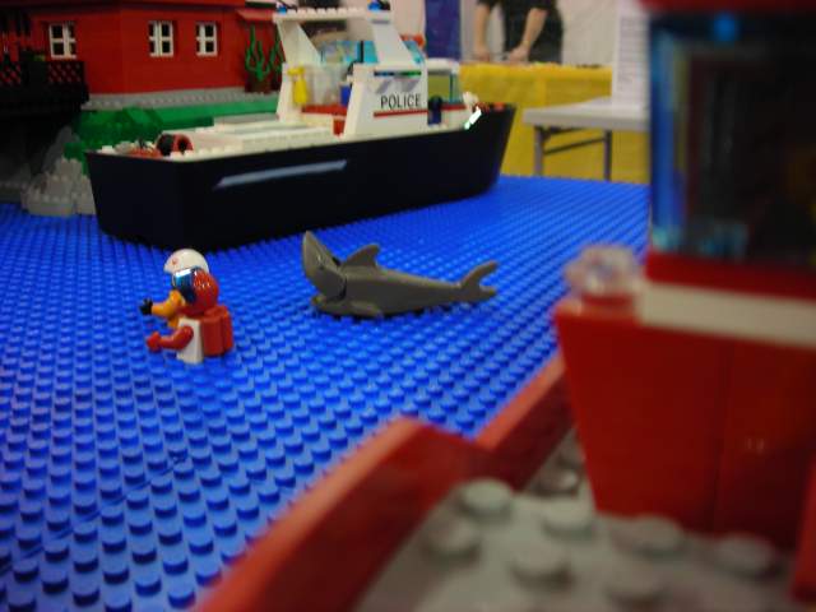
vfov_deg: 37.7
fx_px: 896
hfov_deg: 49.0
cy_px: 306
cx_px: 408
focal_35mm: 38
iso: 50
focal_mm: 6.3
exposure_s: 1/6.1
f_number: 3.2
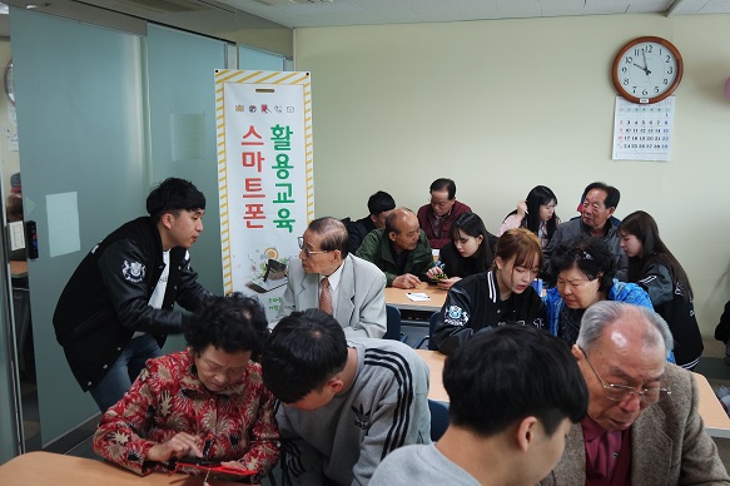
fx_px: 648
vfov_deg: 41.1
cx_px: 365
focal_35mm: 32
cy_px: 243
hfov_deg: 58.7
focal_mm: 21
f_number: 4
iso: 200
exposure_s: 1/40
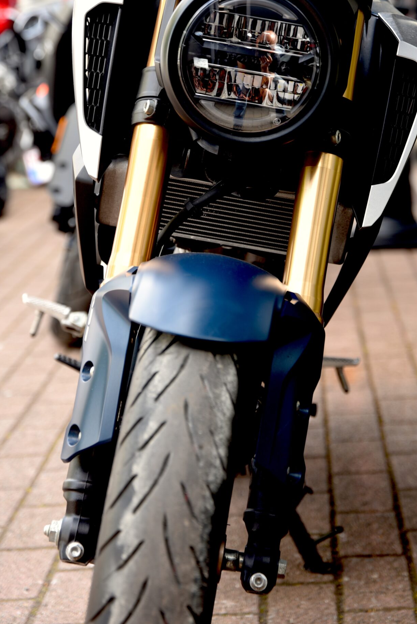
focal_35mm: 98
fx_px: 1701
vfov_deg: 20.7
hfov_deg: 14.0
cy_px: 207
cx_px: 251
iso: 100
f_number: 3.5
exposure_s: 1/60
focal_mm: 70
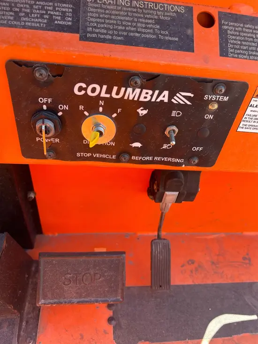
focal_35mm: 26
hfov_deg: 53.1
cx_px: 129
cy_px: 172
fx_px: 258
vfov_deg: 67.3
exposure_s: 1/267
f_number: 1.5
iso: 40
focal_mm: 5.7
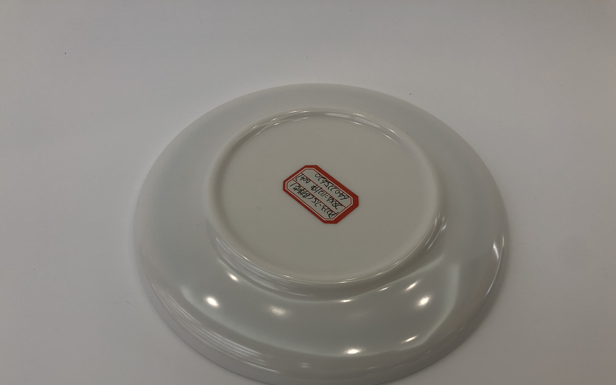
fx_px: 504
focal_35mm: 30
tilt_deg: -53.8
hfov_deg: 62.9
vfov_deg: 41.6
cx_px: 310
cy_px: 232
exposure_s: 1/100
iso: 32
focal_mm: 4
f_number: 1.8
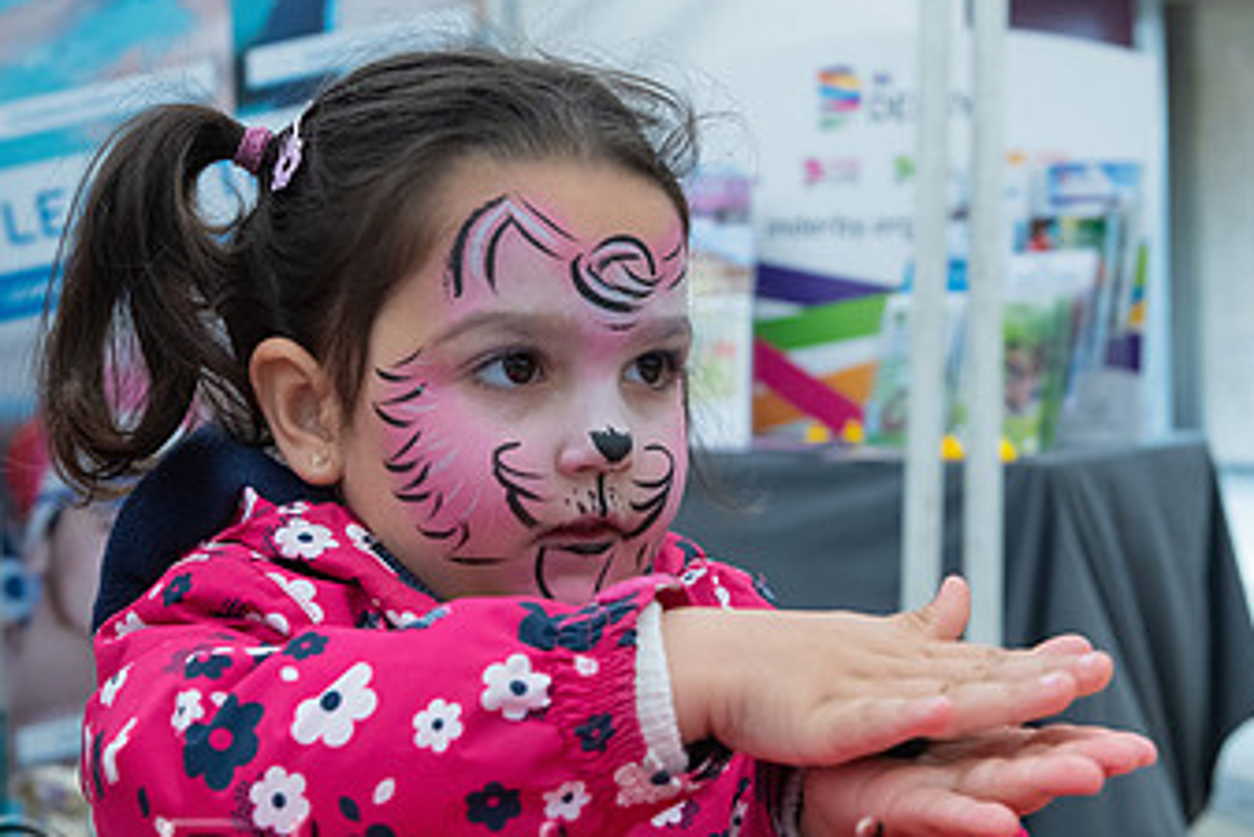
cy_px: 459
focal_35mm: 86
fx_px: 2997
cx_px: 595
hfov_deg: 23.6
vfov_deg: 15.9
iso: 1250
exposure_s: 1/160
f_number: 6.3
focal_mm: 50
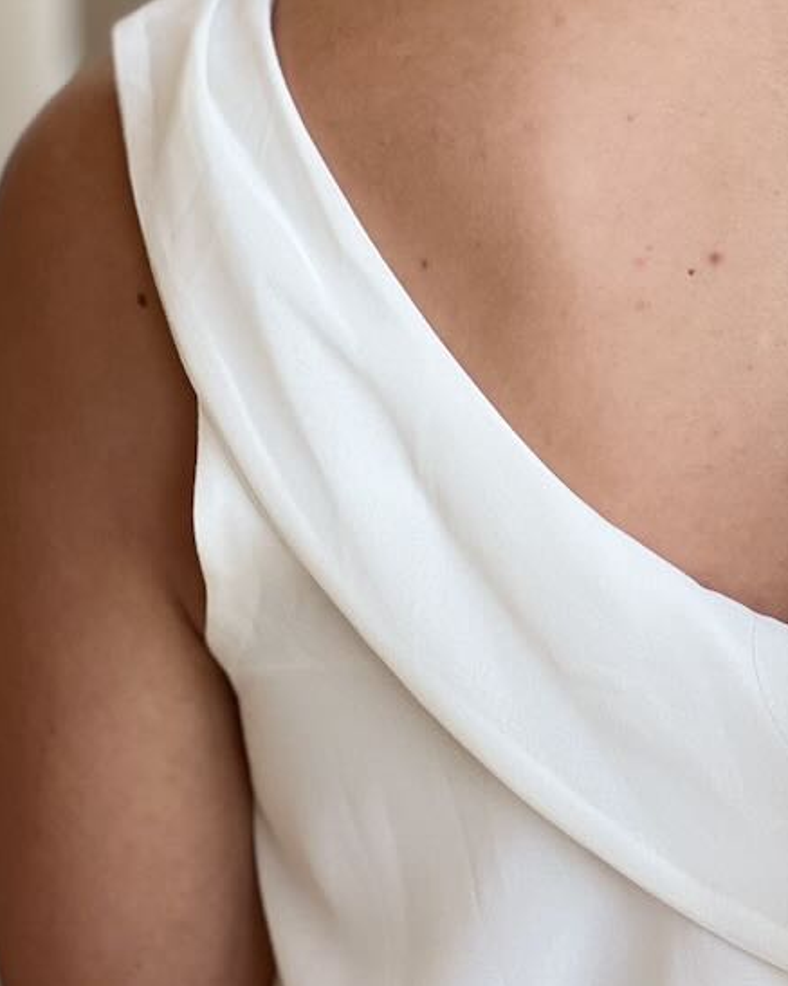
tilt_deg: -9.5
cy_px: -117
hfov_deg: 7.0
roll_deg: +1.3
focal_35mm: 220
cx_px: 988
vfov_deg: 8.7
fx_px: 6419
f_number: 2.8
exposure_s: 1/120
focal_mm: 9
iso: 80
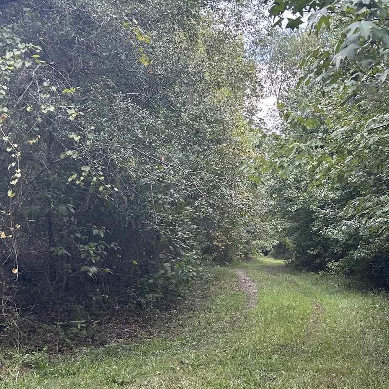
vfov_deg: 30.0
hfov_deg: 29.7
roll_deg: +2.4
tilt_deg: +6.0
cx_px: 275
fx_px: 725
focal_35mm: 57
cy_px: 187
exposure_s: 1/297
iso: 50
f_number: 1.5
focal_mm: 5.7
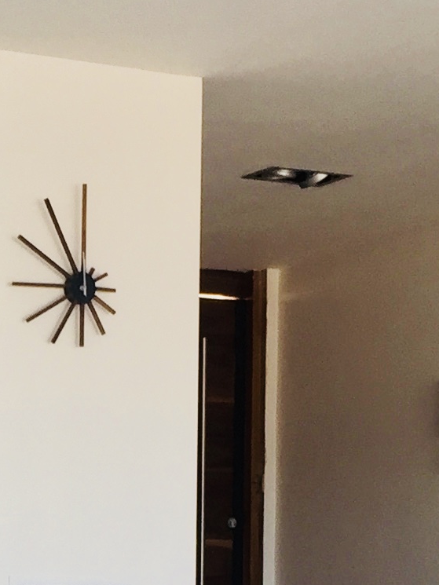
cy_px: 809
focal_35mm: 127
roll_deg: -0.8
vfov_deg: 14.7
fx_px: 2147
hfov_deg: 11.4
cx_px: -116
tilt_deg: -2.5
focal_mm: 4.15
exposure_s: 1/100
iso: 40
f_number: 2.2
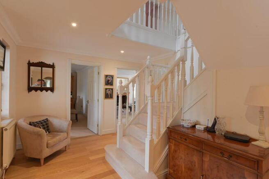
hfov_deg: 90.0
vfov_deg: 67.4
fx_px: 134
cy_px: 90
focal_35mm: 18
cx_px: 134
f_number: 9
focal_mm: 18
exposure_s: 1/3
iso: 320
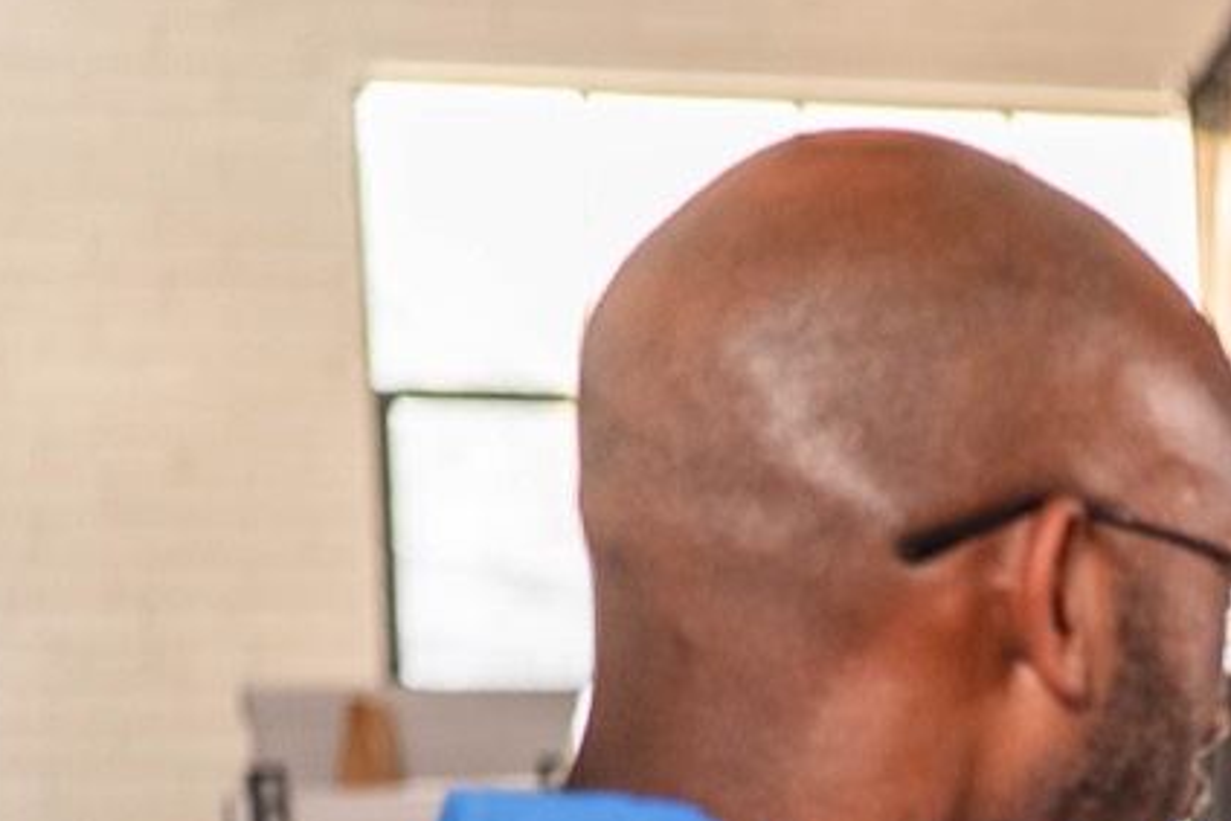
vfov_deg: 10.1
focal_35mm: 132
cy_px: 1207
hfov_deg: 13.8
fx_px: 4515
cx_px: 2256
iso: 250
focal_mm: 35
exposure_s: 1/125
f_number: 2
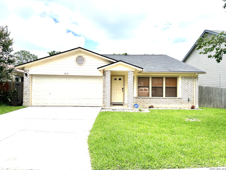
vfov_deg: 53.1
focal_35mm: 26
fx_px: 170
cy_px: 85
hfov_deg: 67.3
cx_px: 113
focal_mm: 5.7
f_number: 1.5
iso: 50
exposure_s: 1/6579
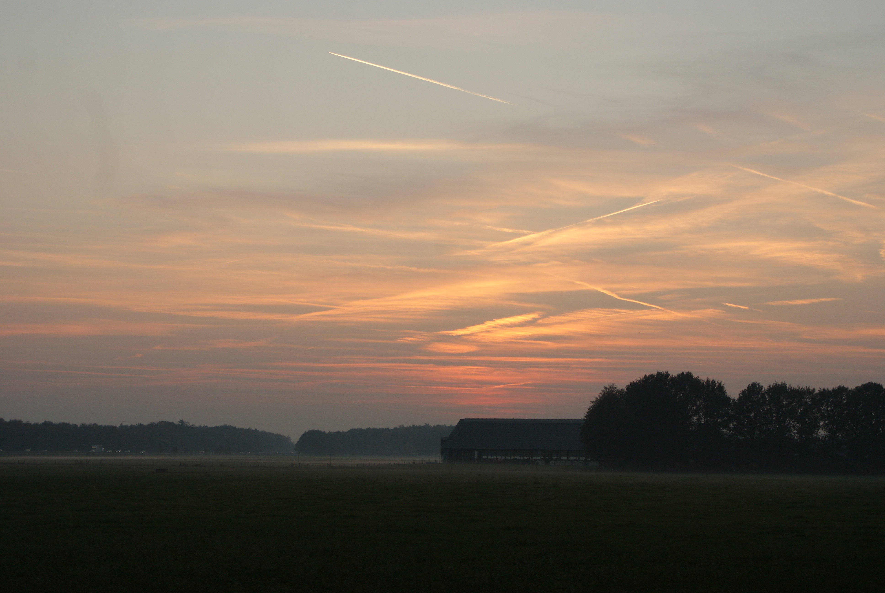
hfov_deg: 27.0
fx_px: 1846
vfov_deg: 18.2
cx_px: 442
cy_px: 296
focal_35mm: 75
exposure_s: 1/80
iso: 160
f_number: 5.6
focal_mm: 50
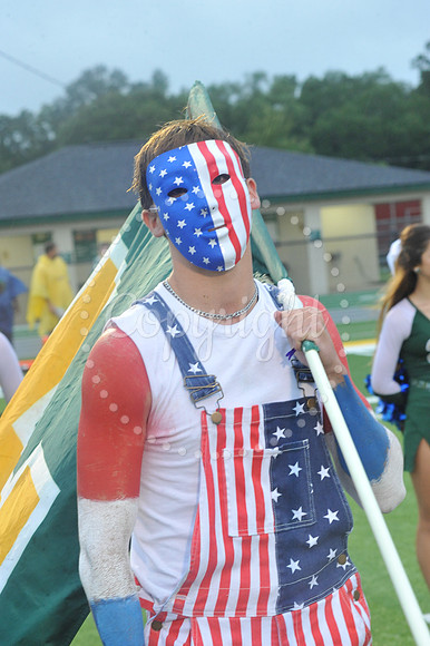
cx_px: 215
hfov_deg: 13.7
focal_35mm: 100
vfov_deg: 20.4
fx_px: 1794
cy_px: 323
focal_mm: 100
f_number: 9
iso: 2500
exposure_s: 1/80
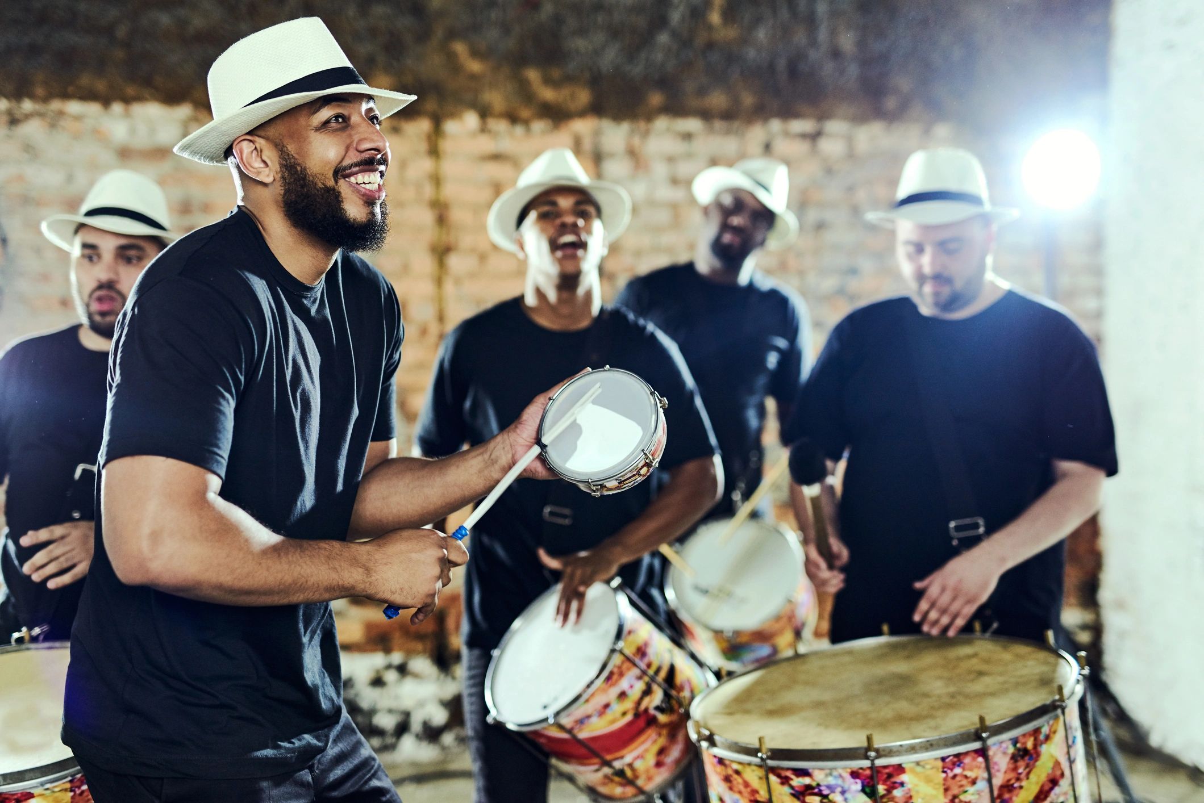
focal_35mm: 50
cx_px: 602
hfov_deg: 39.6
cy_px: 402
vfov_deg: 27.0
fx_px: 1673
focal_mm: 50
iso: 400
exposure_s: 1/250
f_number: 1.8
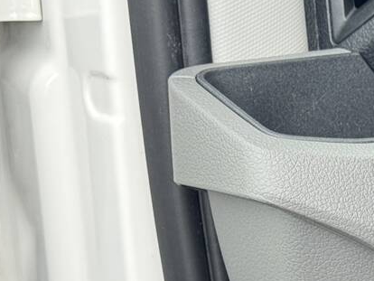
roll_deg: +1.0
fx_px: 1503
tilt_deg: -19.7
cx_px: 536
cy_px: 339
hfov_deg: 13.5
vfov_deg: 10.5
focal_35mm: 139
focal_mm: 6.76
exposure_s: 1/107
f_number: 1.78
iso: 100
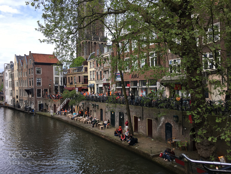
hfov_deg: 61.7
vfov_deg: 48.2
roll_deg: +0.9
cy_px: 87
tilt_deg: +0.1
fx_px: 194
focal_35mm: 29
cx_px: 116
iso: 25
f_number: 2.2
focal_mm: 4.15
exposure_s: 1/601
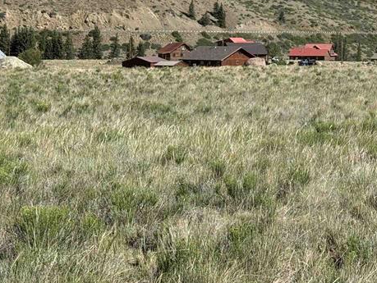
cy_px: 52
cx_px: 400
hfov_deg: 17.8
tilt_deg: -0.1
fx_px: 1166
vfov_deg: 13.8
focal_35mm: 107
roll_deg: +0.6
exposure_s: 1/5587
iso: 64
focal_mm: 6.76
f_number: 1.78
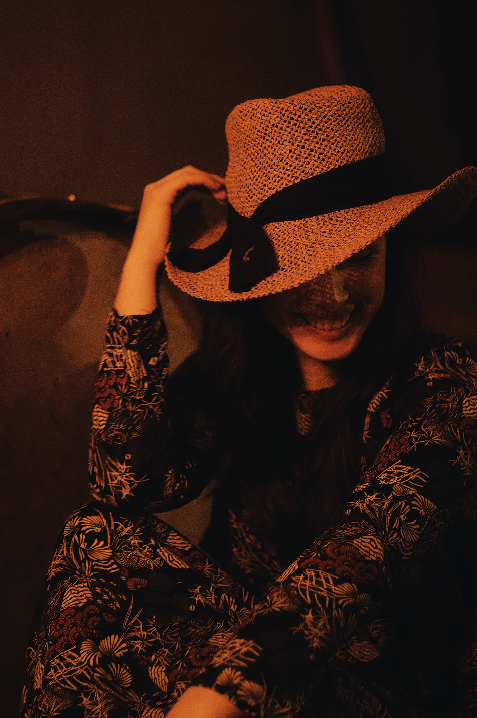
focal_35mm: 75
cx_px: 238
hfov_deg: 18.1
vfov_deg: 27.0
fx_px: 1494
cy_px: 359
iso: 320
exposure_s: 1/60
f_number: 1.4
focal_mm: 50
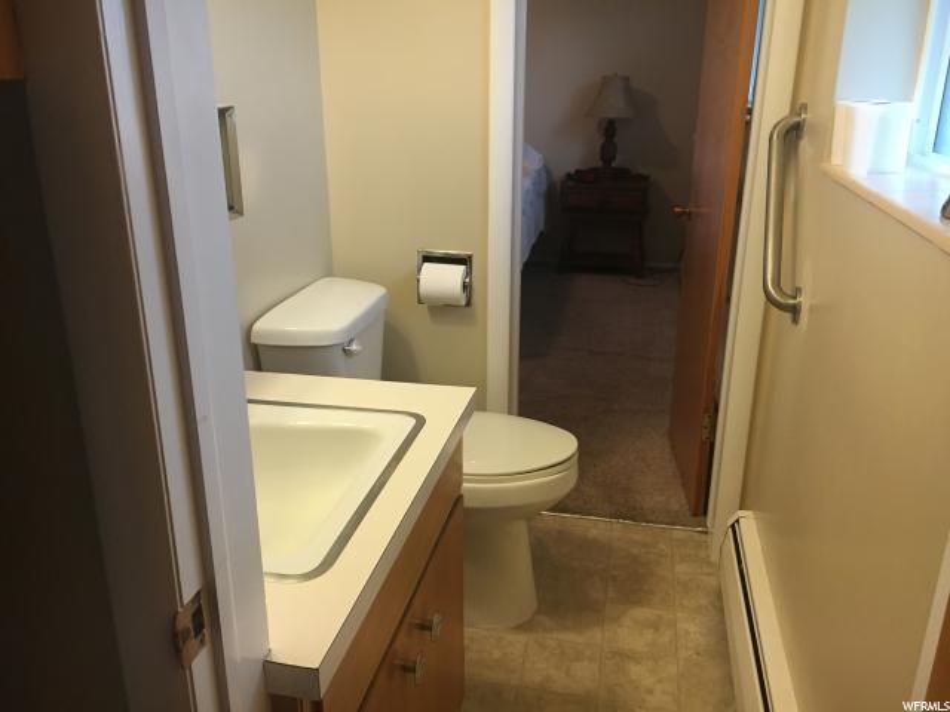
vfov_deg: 48.2
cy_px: 356
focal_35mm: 29
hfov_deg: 61.7
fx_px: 796
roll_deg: +1.3
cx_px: 475
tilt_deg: -19.3
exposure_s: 1/30
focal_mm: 4.15
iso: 160
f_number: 2.2
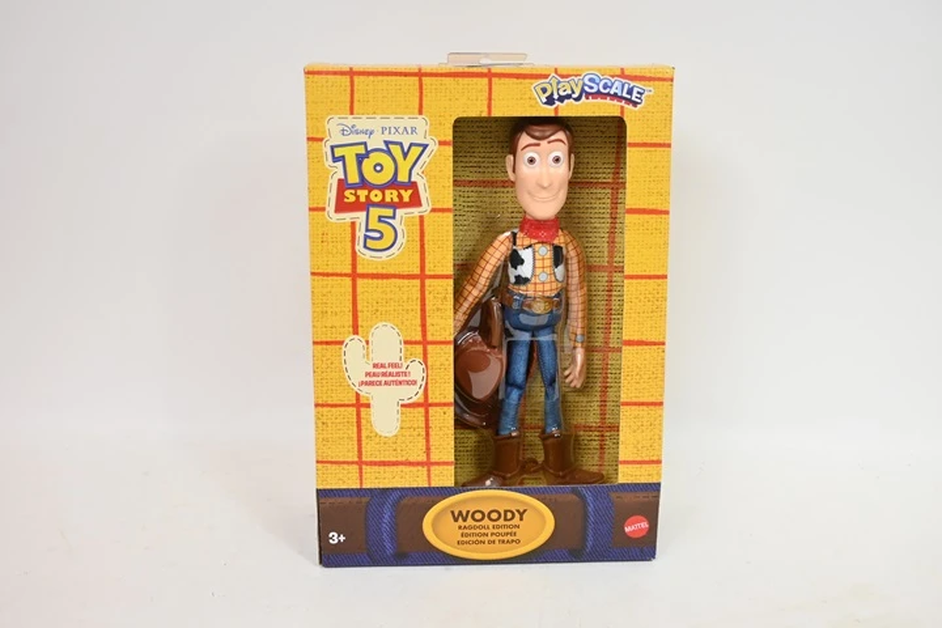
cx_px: 471
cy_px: 314
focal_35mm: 33
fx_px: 863
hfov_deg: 57.2
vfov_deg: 40.0
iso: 400
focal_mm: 22
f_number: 4
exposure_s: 1/200
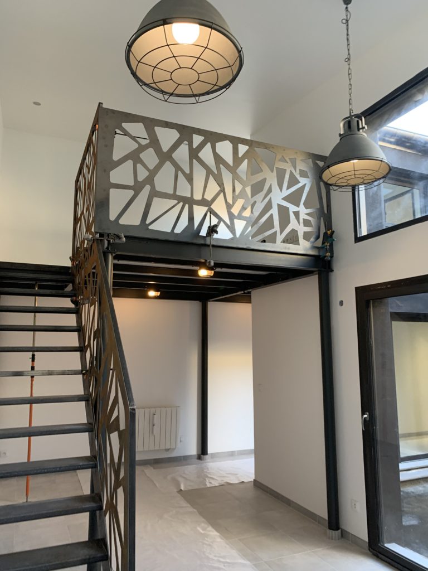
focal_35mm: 26
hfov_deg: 53.1
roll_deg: -0.7
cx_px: 214
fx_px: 429
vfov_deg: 67.3
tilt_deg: +8.9
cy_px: 286
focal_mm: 4.25
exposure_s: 1/50
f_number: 1.8
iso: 100
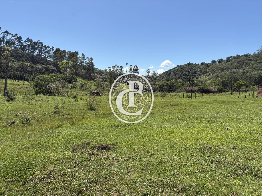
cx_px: 131
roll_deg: +1.2
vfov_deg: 53.1
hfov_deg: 67.3
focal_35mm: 26
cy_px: 98
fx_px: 197
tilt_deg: -5.0
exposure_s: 1/3125
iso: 50
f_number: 1.6
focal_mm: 5.96
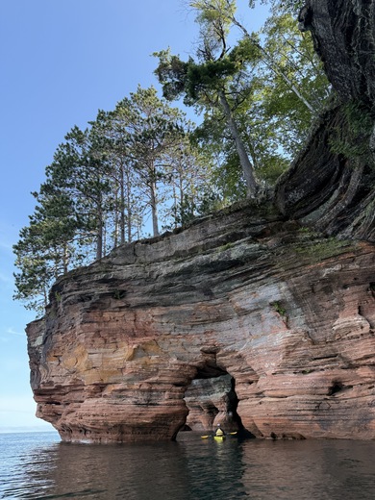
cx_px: 188
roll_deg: +1.2
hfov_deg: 56.8
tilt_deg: +27.8
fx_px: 347
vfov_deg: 71.6
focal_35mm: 24
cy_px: 250
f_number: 1.78
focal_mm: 6.76
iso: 100
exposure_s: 1/931
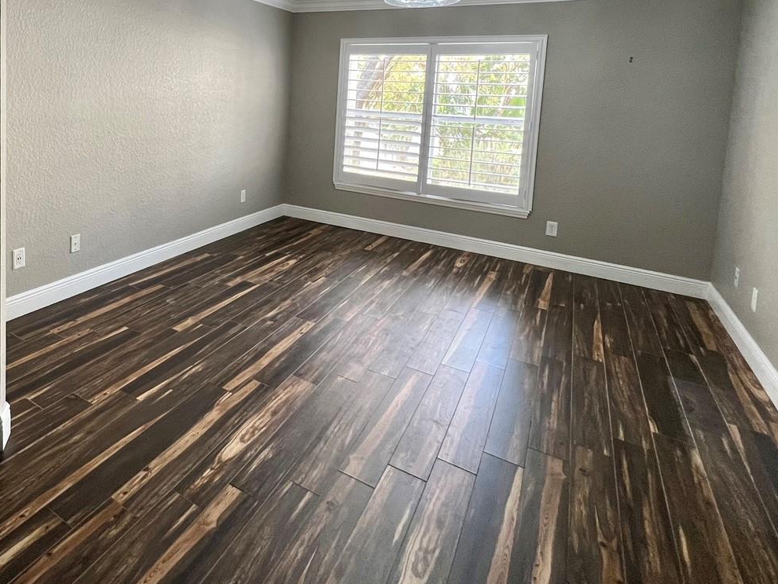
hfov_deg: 75.8
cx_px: 243
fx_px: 472
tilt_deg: -5.5
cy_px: 130
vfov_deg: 59.3
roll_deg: -2.2
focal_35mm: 21
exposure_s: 1/60
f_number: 1.8
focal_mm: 1.57
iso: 160
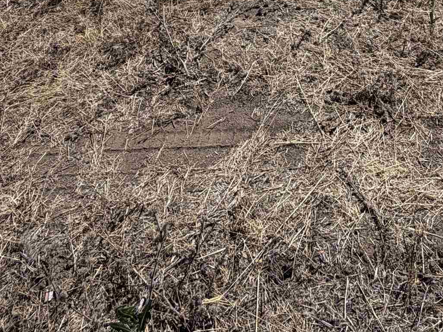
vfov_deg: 26.5
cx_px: 353
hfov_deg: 42.8
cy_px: -144
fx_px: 537
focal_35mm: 42
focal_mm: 2.22
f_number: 2.2
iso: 20
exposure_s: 1/1145
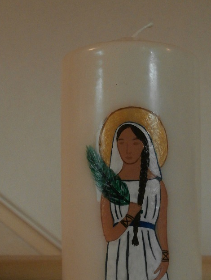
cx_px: 142
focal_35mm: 56
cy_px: 194
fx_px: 455
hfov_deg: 26.0
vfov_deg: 33.9
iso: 400
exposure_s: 1/40
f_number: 3.9
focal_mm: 6.67
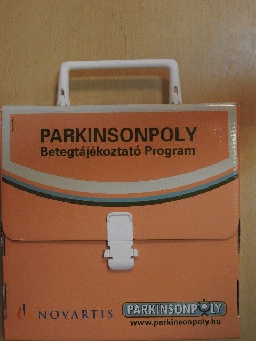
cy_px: 170
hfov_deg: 24.4
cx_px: 128
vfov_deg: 32.2
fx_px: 592
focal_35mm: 60
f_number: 4.2
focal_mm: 10.7
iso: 900
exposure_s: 1/80
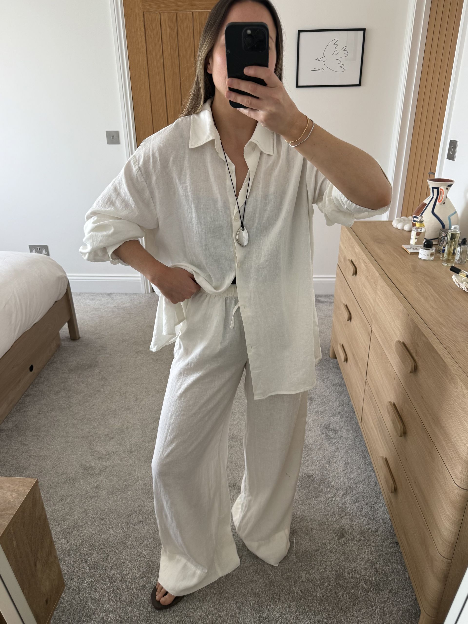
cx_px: 234
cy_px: 312
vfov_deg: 71.6
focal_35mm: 24
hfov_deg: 56.8
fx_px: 433
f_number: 1.78
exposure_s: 1/121
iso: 125
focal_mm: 6.76
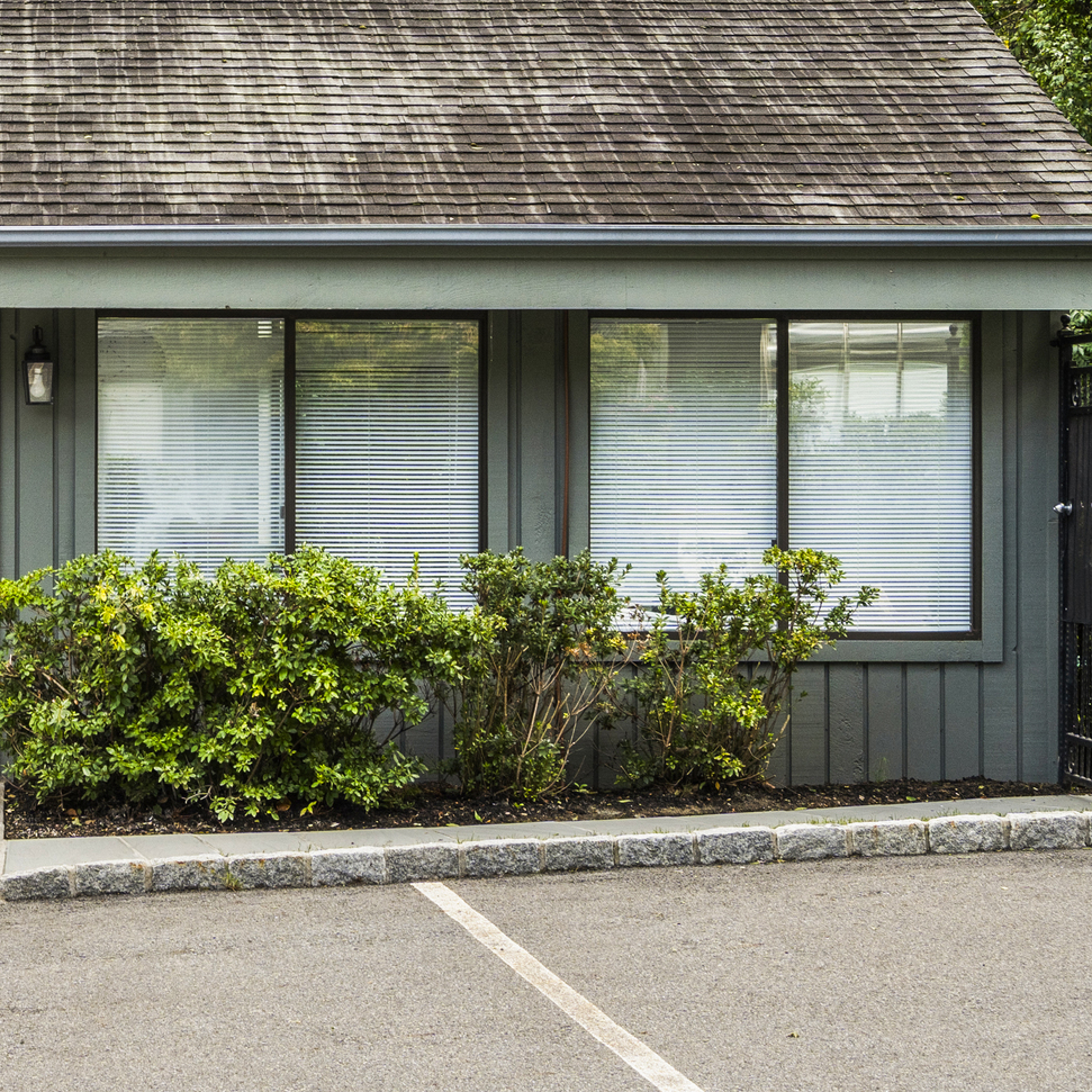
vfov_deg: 19.9
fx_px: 3069
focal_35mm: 86
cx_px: -92
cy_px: 191
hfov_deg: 19.4
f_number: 9
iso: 200
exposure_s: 1/13
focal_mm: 32
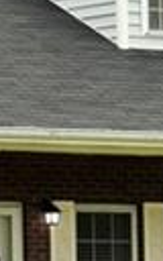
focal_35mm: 670
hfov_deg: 2.0
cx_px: -230
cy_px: 257
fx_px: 4763
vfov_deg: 3.1
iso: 200
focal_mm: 55
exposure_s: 1/400
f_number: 4
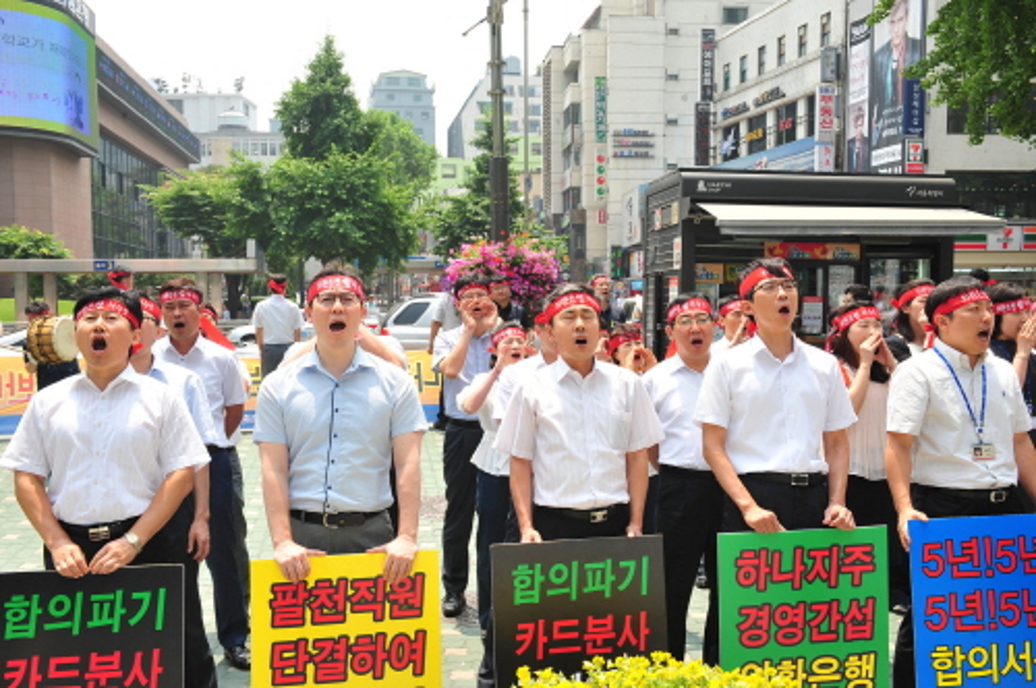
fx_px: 1006
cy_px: 344
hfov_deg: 54.5
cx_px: 518
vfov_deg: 37.8
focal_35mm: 35
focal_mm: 35
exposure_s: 1/250
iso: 400
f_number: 11
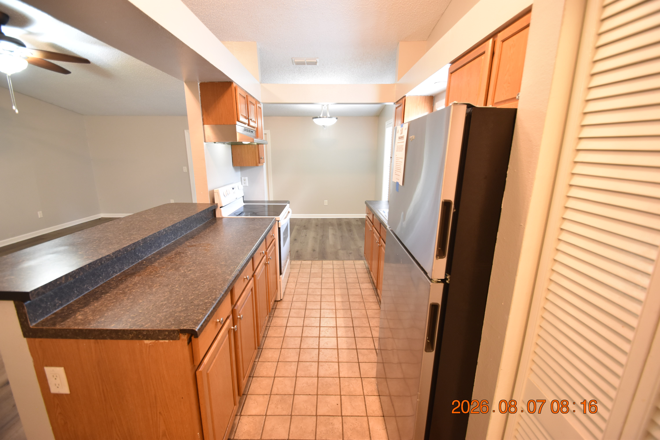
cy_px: 220
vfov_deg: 77.3
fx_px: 275
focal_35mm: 15
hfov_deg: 100.4
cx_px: 330
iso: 800
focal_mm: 10
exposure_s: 1/20
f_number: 3.5
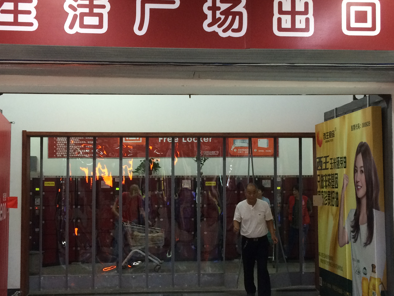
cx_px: 196
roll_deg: +0.1
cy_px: 162
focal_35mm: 50
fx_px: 569
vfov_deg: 29.1
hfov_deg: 38.2
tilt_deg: -0.4
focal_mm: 4.15
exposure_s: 1/33
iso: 200
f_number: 2.2
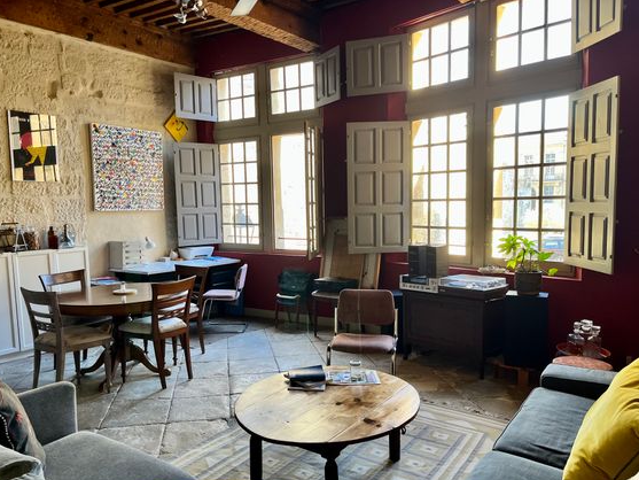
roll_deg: +1.7
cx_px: 296
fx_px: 517
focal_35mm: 28
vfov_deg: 49.7
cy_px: 256
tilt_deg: -6.3
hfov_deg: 63.4
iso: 125
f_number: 1.6
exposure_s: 1/112
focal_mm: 5.1
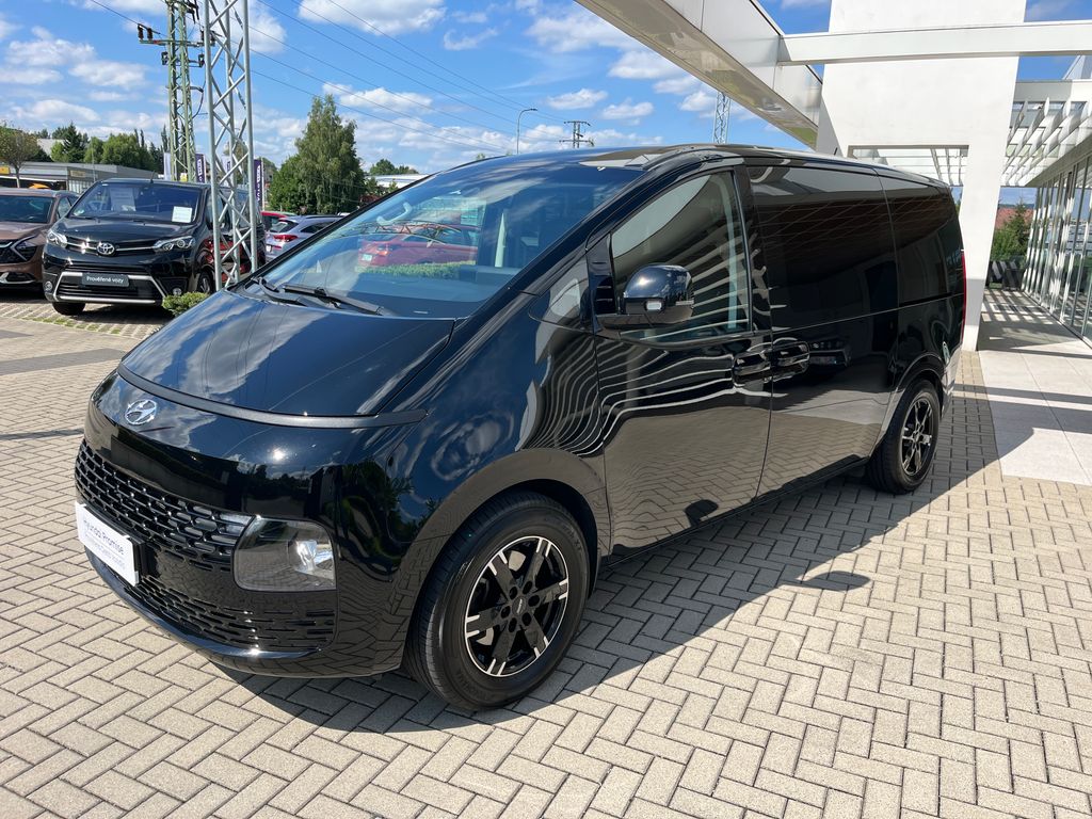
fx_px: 820
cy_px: 410
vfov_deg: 53.1
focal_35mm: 26
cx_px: 546
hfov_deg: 67.3
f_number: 1.6
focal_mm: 5.1
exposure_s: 1/2222
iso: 50
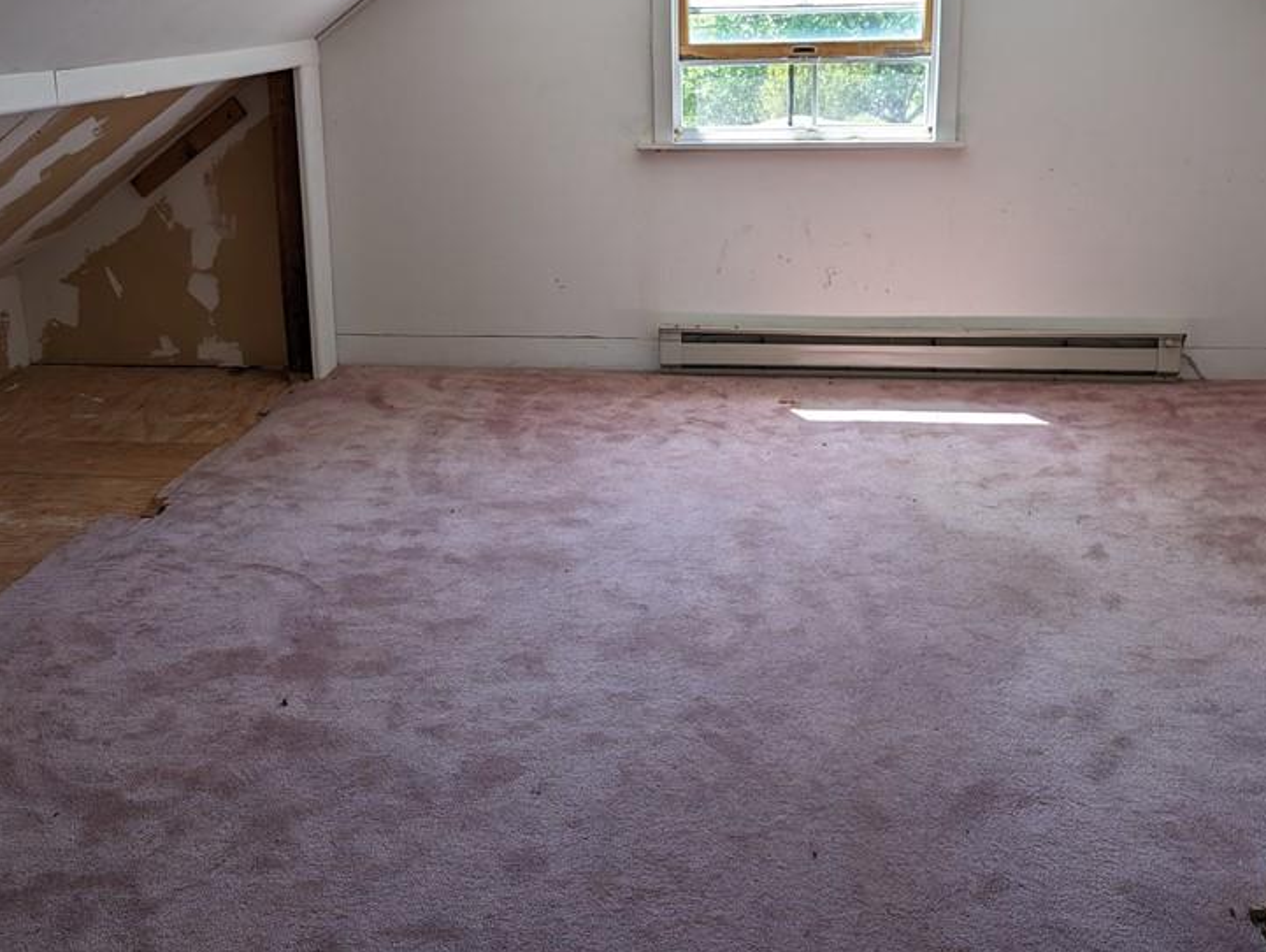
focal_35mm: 34
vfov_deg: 41.4
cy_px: 337
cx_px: 601
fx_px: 1245
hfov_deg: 53.9
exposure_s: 1/87.6
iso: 29
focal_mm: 6.9
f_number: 1.68
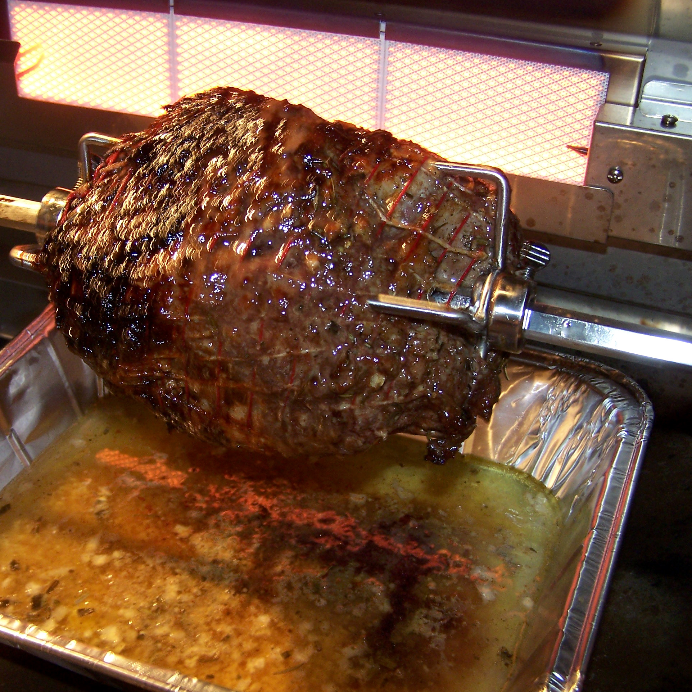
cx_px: 279
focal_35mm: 45
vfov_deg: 37.6
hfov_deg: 37.4
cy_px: 346
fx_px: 1018
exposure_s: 1/2
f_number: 2.8
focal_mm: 6.3
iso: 140
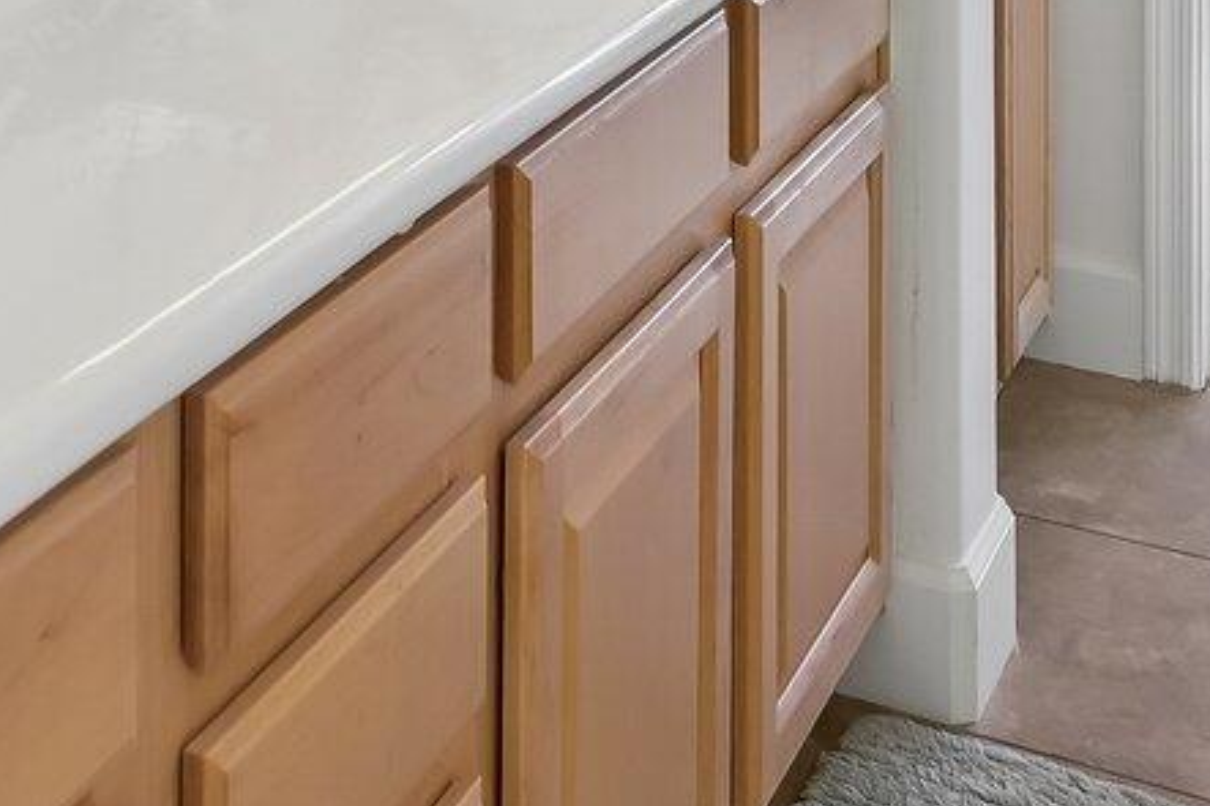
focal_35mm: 74
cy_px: -597
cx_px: 117
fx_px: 2486
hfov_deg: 26.4
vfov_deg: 15.9
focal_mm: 16
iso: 640
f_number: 8
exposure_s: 1/50
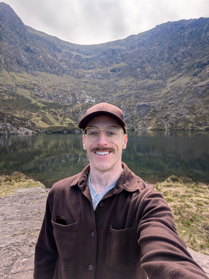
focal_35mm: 18
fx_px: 145
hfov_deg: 71.6
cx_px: 104
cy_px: 140
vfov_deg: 87.8
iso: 53
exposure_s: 1/3436
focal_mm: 2.71
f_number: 2.2
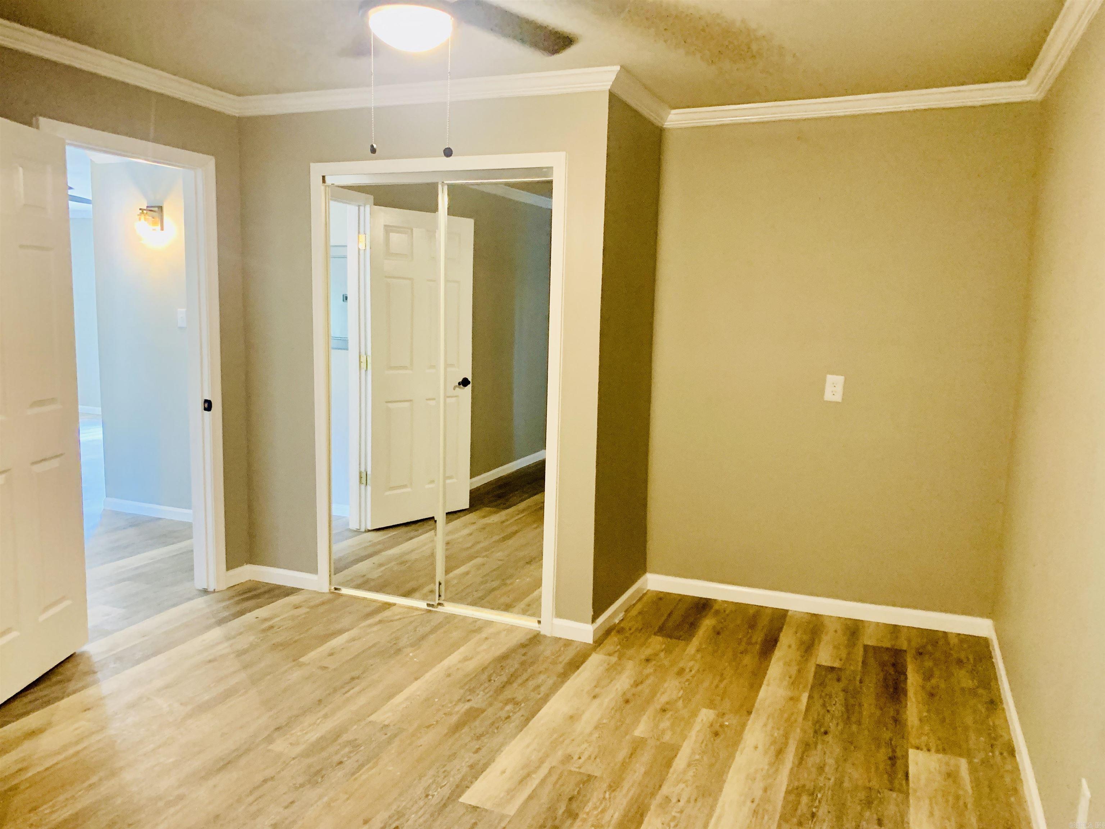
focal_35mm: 26
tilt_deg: -6.5
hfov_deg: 67.3
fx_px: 830
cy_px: 414
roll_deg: -1.8
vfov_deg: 53.1
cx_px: 552
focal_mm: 4.25
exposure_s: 1/30
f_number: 1.8
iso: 320
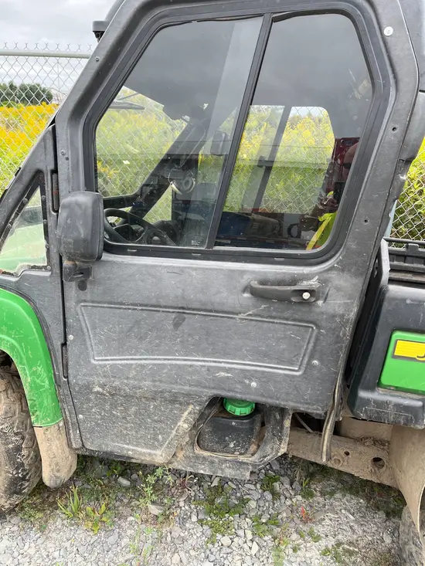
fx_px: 425
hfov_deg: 53.1
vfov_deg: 67.3
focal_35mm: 26
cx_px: 212
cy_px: 283
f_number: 1.6
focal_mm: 5.1
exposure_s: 1/313
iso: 50
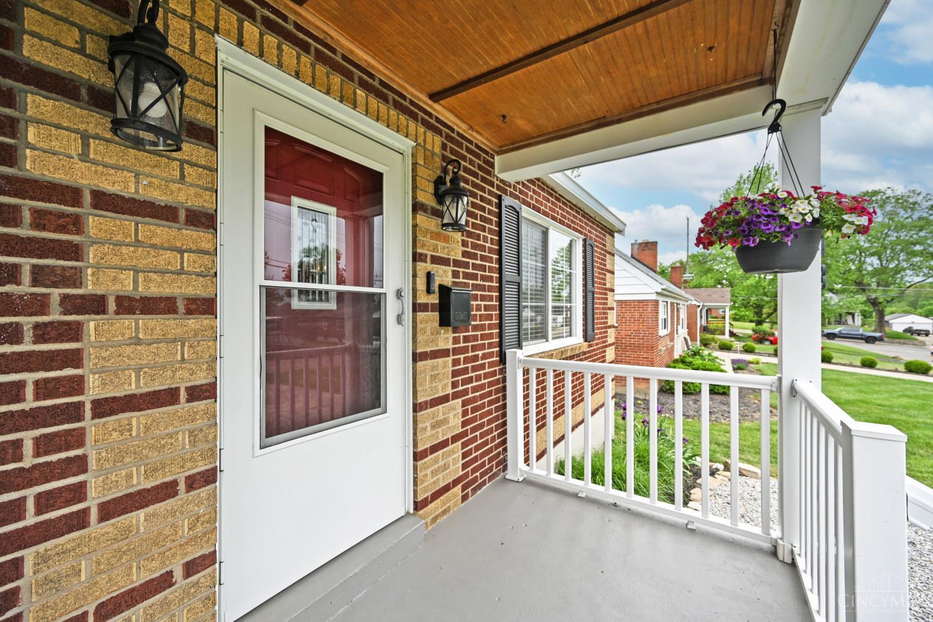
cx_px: 466
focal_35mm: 14
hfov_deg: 104.3
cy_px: 311
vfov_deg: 81.2
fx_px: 363
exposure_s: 1/250
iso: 200
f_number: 5
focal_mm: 14
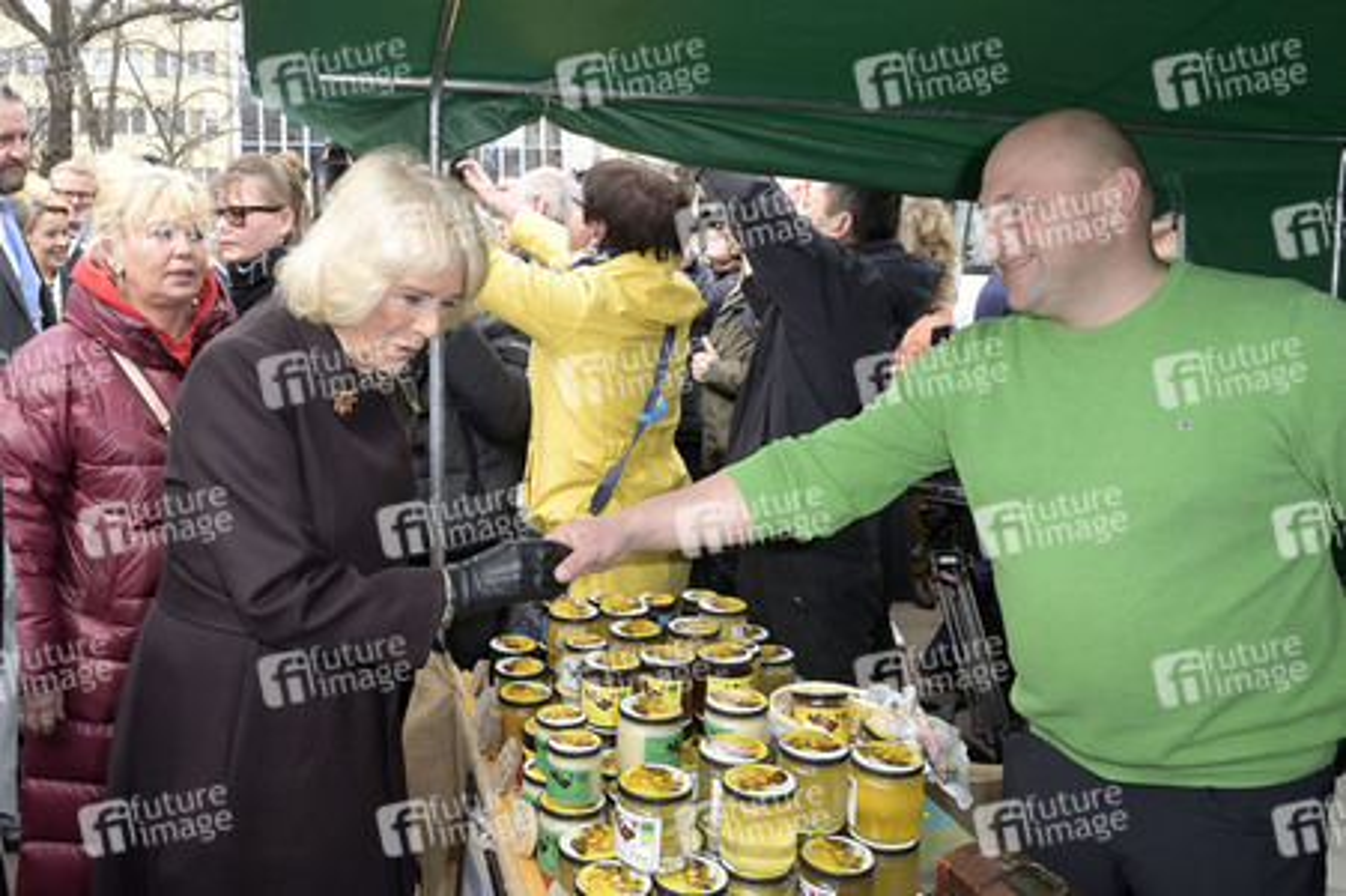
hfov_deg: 73.8
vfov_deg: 53.1
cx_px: 673
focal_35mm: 24
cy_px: 448
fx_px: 897
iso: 1250
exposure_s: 1/250
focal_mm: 24
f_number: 10
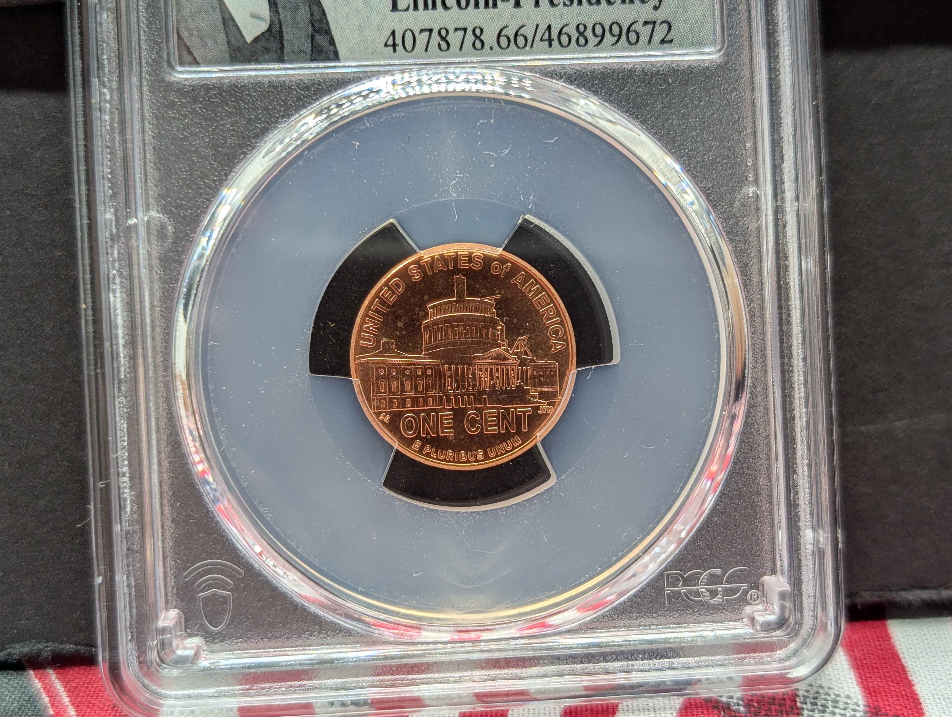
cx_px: 476
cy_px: 358
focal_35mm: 49
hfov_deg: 38.9
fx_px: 1349
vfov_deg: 29.7
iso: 19
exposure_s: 1/24.1
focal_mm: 6.9
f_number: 1.68
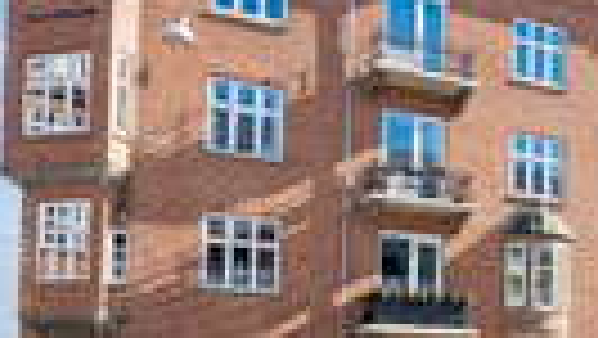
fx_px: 841
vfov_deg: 22.7
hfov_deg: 32.6
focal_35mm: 53
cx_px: 710
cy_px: 144
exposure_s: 1/160
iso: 100
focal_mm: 16
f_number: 6.3
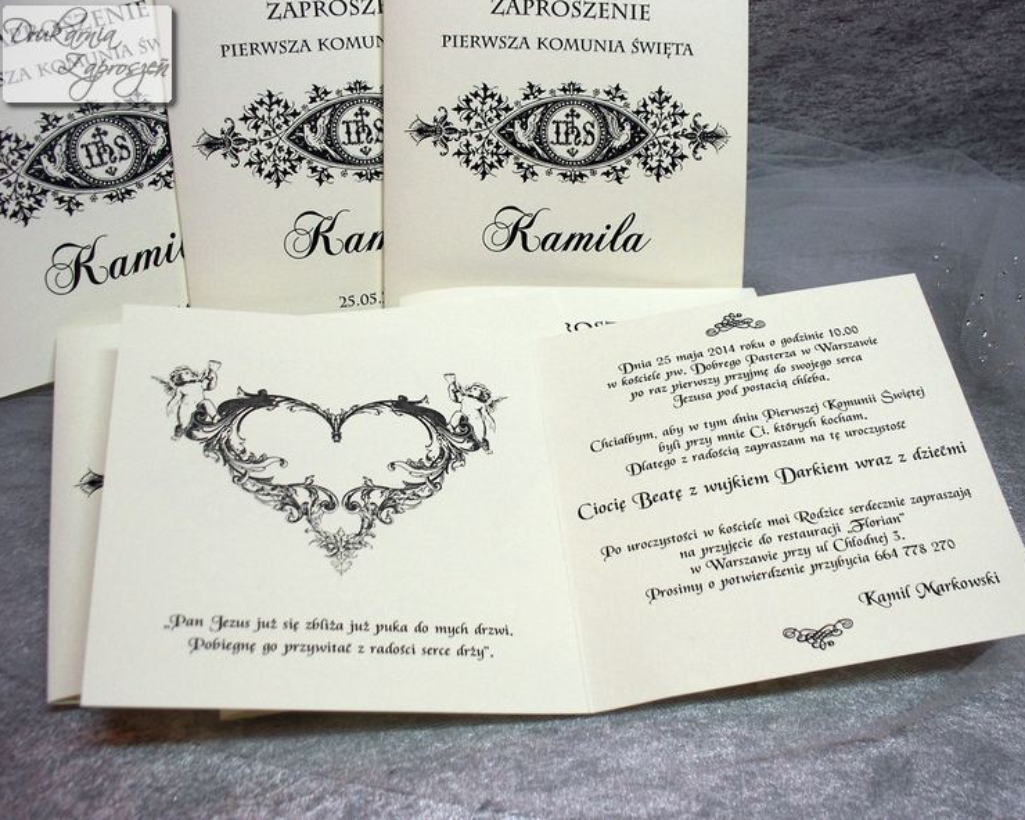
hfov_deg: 47.9
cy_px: 410
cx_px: 546
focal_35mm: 38
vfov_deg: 39.2
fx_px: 1153
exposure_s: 1/60
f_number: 2.8
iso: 125
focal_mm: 7.54
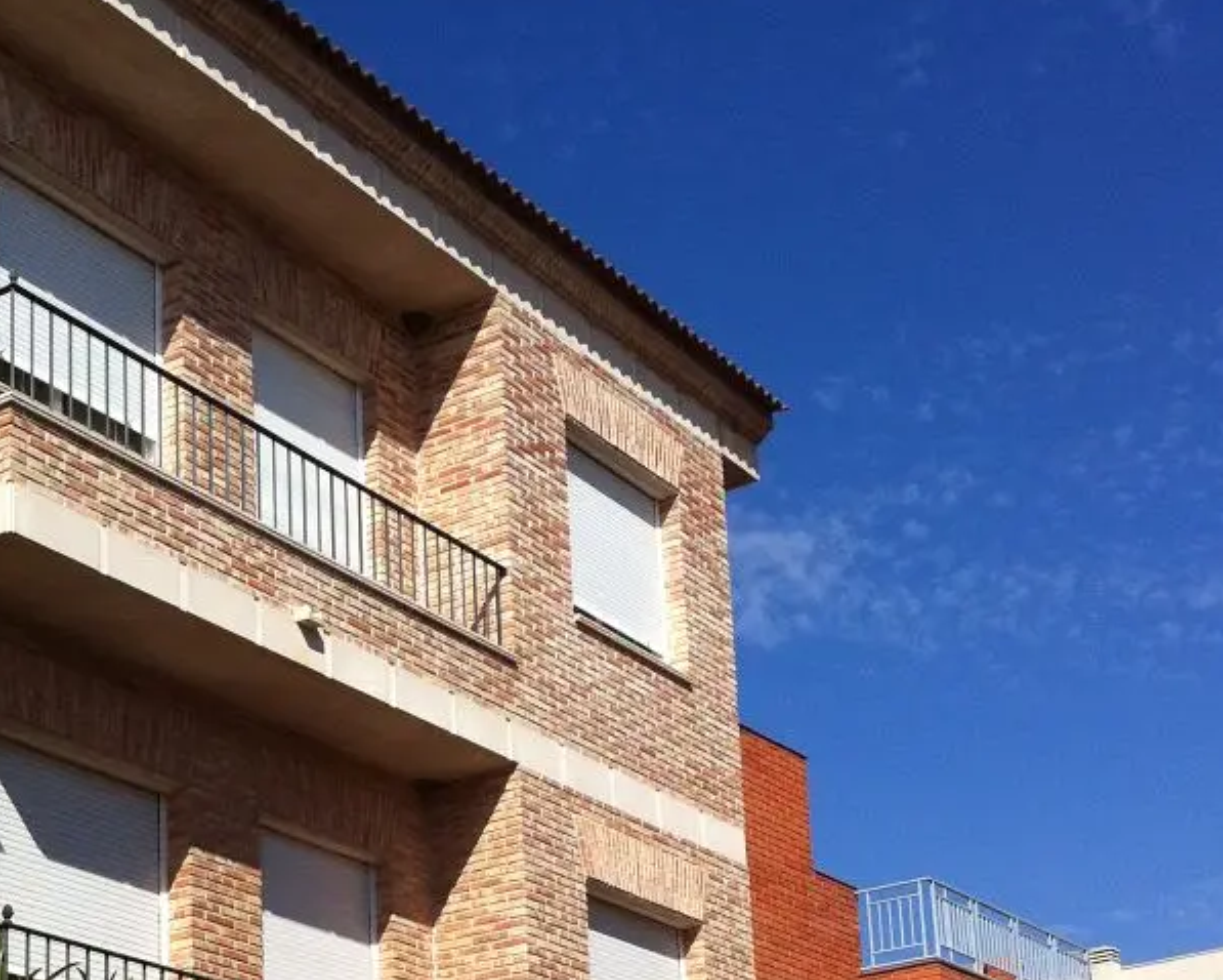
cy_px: 908
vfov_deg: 20.2
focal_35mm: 74
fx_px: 2679
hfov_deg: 25.5
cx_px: 342
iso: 80
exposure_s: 1/1885
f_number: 2.8
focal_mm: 3.85
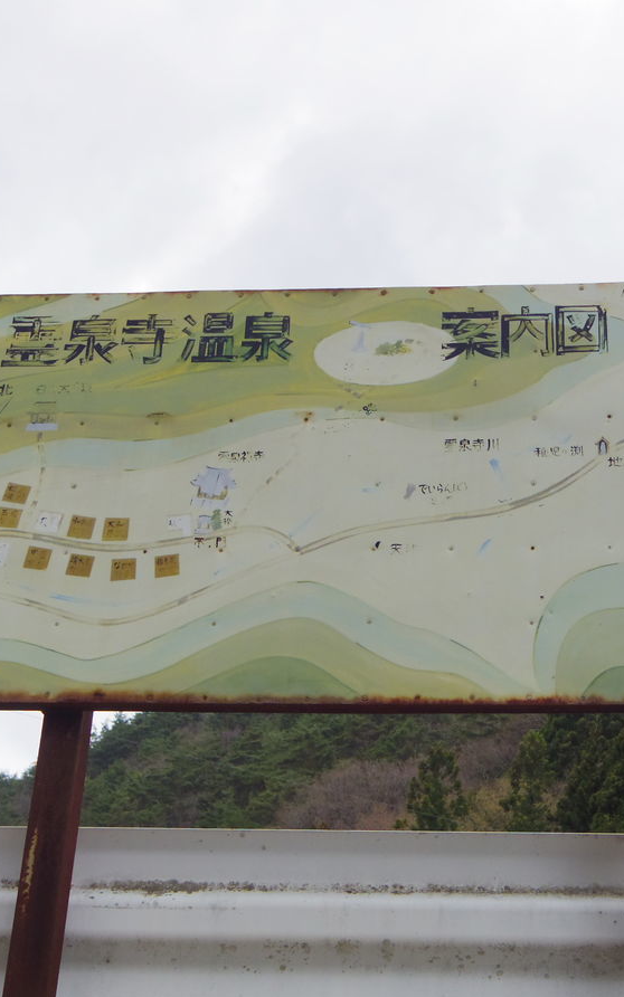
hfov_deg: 19.3
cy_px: 502
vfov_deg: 30.6
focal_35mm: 67
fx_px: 1822
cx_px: 441
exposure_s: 1/800
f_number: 3.2
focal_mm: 8.5
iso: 250
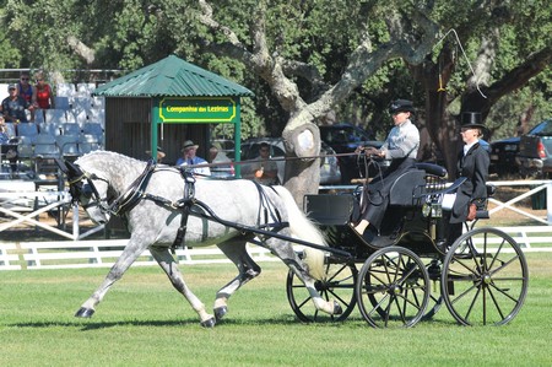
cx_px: 276
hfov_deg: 8.3
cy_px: 184
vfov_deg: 5.5
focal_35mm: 248
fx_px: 3791
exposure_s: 1/800
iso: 400
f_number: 5.6
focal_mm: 165
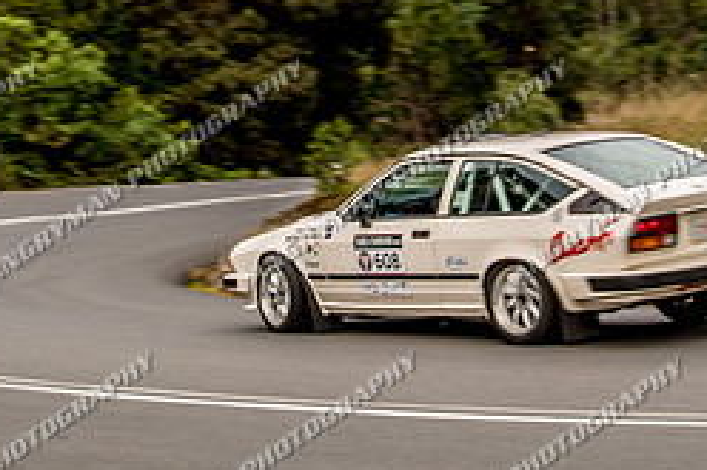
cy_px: 59
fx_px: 2021
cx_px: 371
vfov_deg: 13.2
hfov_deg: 19.8
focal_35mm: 103
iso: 80
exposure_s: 1/100
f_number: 8
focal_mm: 28
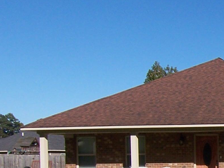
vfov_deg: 18.8
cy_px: 186
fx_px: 485
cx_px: 308
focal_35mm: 75
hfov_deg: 22.6
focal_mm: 3.8
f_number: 5.6
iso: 64
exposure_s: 1/400
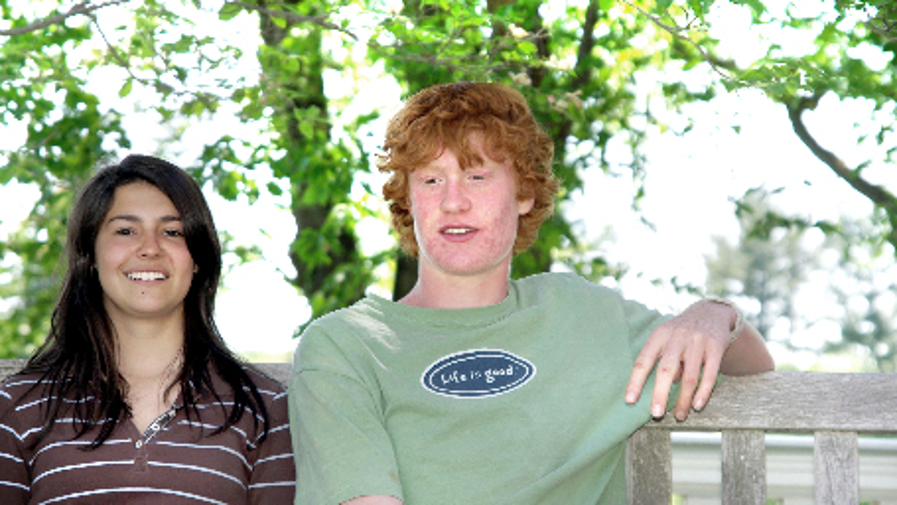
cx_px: 465
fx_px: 3164
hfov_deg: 16.1
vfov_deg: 9.1
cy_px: 280
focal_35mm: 133
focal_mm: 70
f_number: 6.3
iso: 100
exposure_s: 1/160
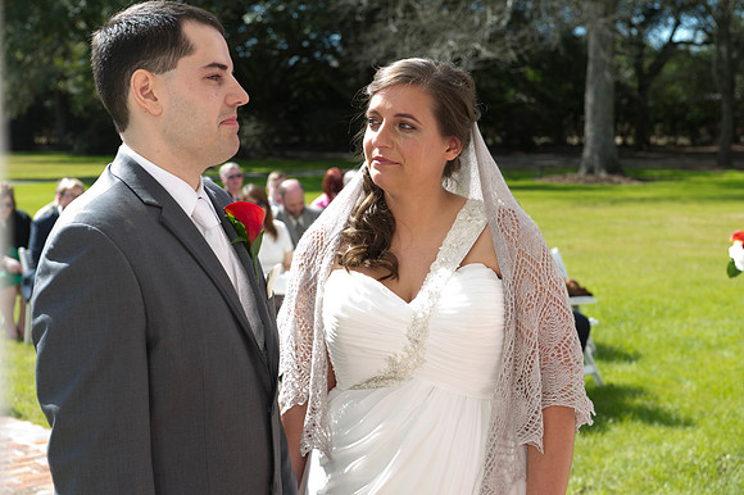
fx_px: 1446
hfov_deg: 28.9
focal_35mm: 70
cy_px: 248
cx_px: 372
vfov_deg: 19.4
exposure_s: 1/125
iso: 100
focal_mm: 70
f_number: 7.1
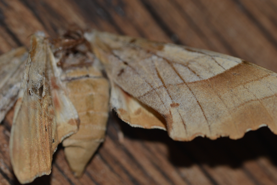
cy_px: 92
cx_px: 138
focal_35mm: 158
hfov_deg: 13.0
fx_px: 1211
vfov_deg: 8.7
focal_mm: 105
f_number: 8
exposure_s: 1/60
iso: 100
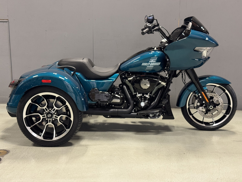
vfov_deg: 30.3
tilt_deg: -11.7
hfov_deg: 39.7
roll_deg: -0.9
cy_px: 91
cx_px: 121
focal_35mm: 48
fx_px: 336
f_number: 1.78
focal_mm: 6.76
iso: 250
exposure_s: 1/60
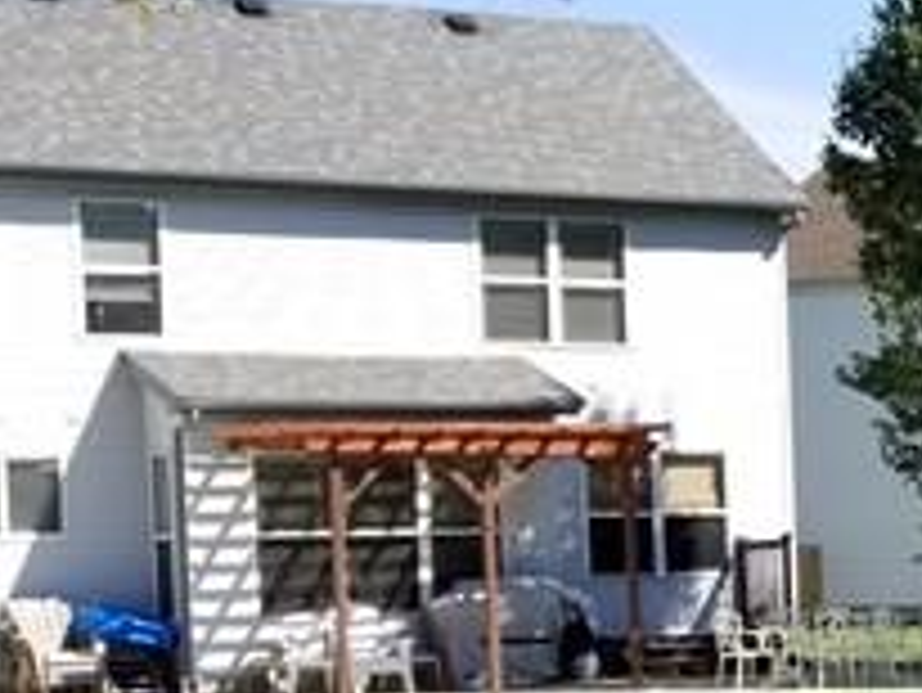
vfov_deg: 11.3
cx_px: 2154
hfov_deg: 12.3
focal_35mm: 130
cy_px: 626
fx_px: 3465
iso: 50
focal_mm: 4.3
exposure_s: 1/1384
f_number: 1.7
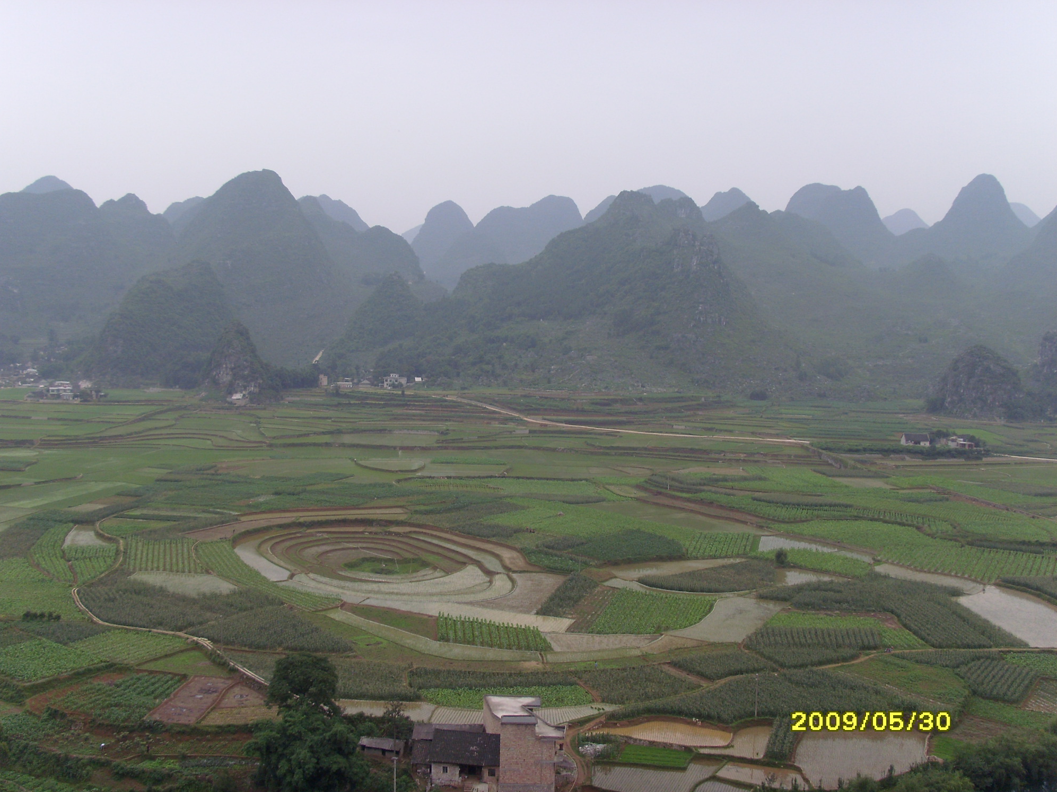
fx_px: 1130
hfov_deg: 50.1
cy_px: 401
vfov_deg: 38.7
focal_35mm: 37
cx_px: 519
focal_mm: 6
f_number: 3.5
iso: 80
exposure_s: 1/500
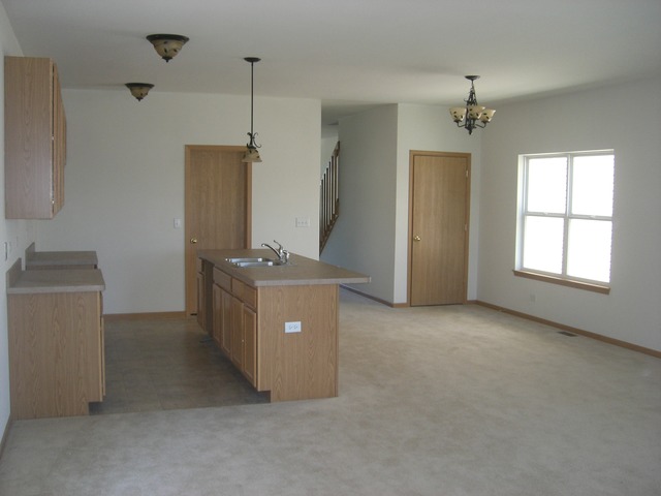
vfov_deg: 37.7
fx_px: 726
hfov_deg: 49.0
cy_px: 248
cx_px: 330
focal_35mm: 38
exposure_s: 1/60
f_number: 2.7
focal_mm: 6.2
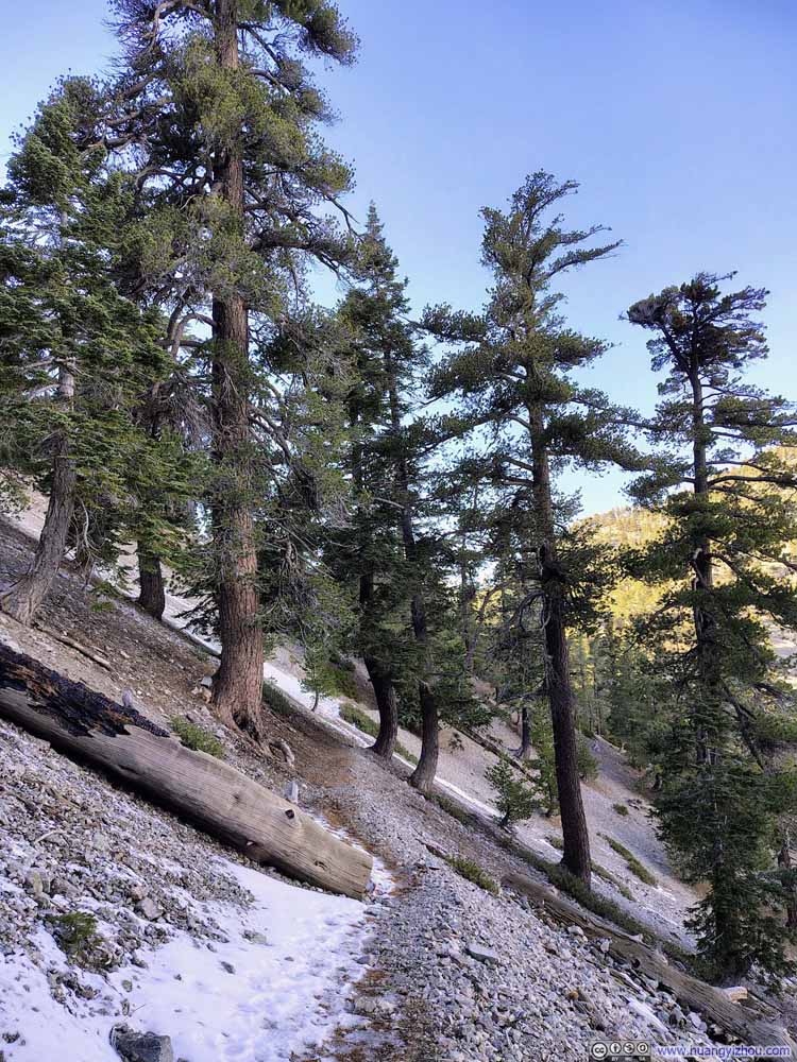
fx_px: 737
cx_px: 398
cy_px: 531
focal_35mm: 24
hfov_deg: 56.8
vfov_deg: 71.6
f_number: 1.8
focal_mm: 5.56
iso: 100
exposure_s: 1/180
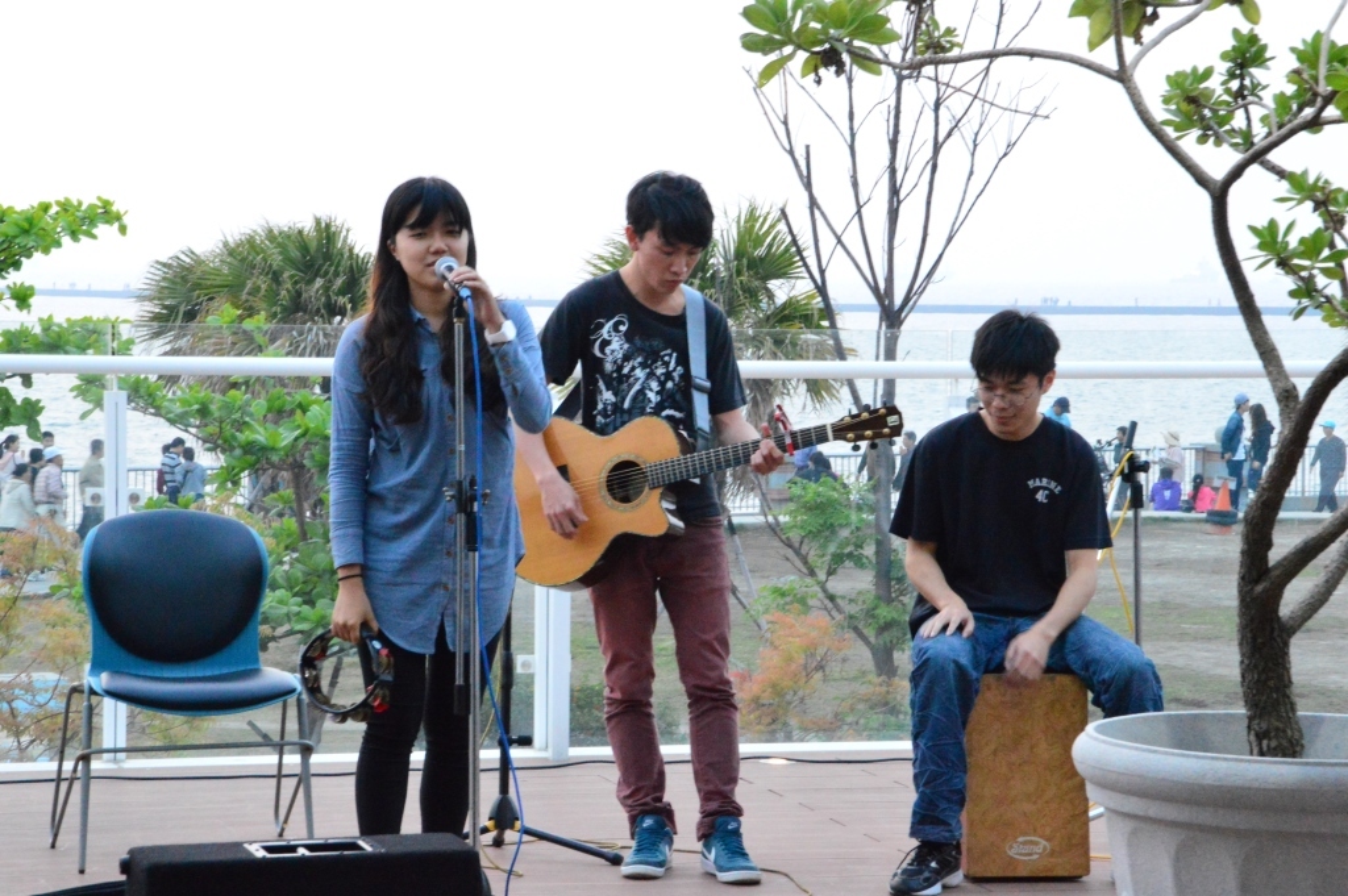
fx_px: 3928
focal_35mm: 105
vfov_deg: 13.0
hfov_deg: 19.5
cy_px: 448
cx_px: 674
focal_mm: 70
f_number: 20
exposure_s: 1/40
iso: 6400
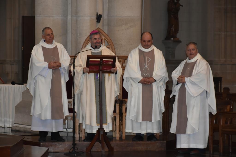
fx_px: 836
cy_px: 78
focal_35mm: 128
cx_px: 118
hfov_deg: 16.1
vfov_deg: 10.8
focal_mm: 85
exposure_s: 1/60
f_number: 5.6
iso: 1600
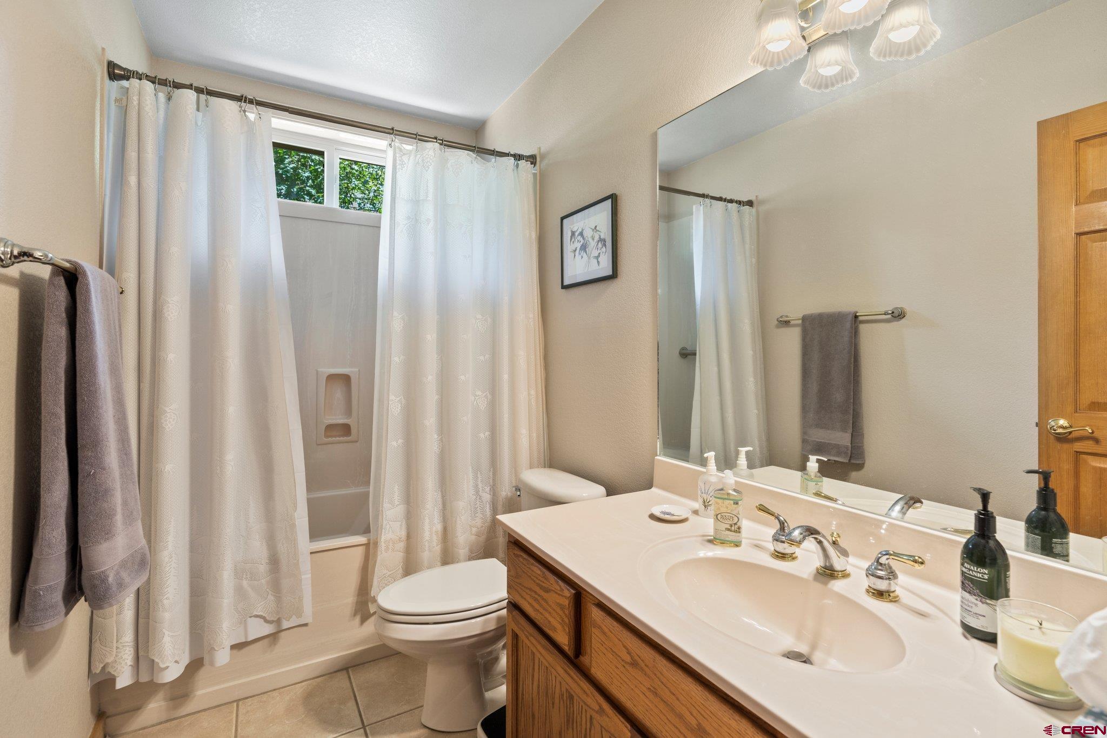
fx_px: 492
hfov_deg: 96.7
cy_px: 369
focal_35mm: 16
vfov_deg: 73.7
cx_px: 554
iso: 400
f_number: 8
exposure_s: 1/3
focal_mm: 16
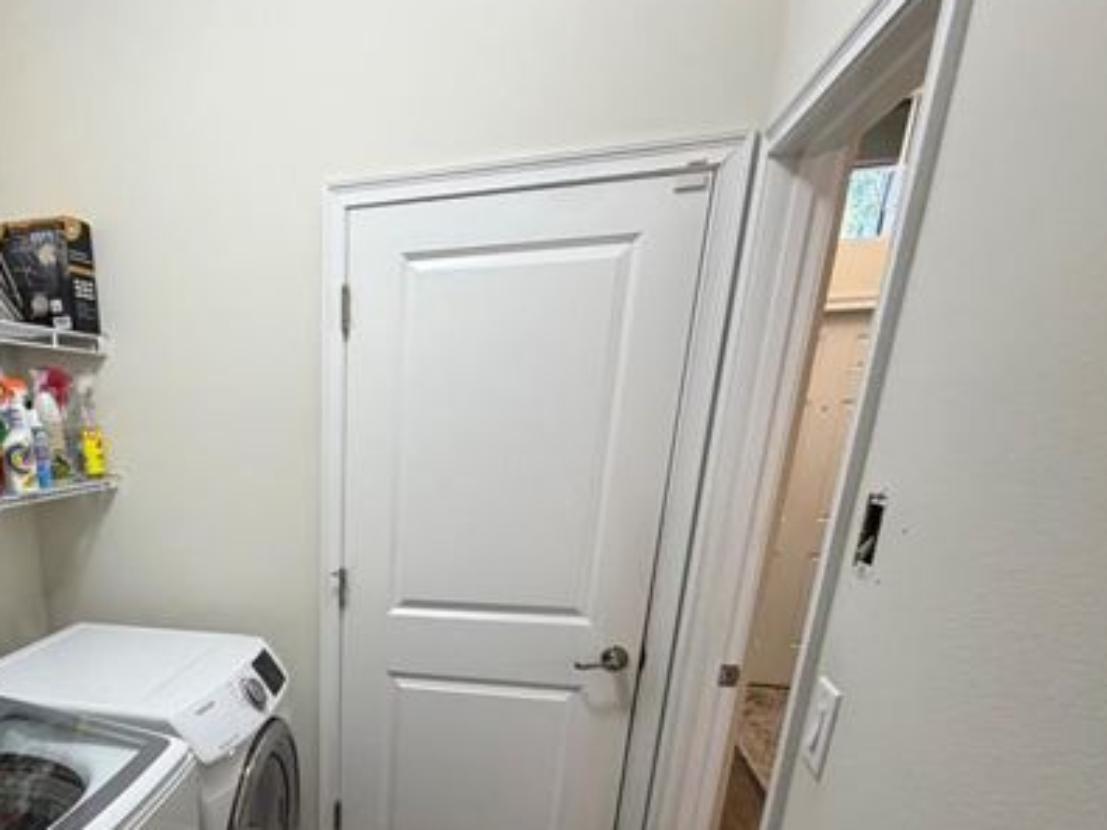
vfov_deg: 50.4
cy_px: 701
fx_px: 799
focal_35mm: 25
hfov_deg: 64.5
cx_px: 254
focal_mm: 2.22
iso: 250
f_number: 2.2
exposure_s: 1/60
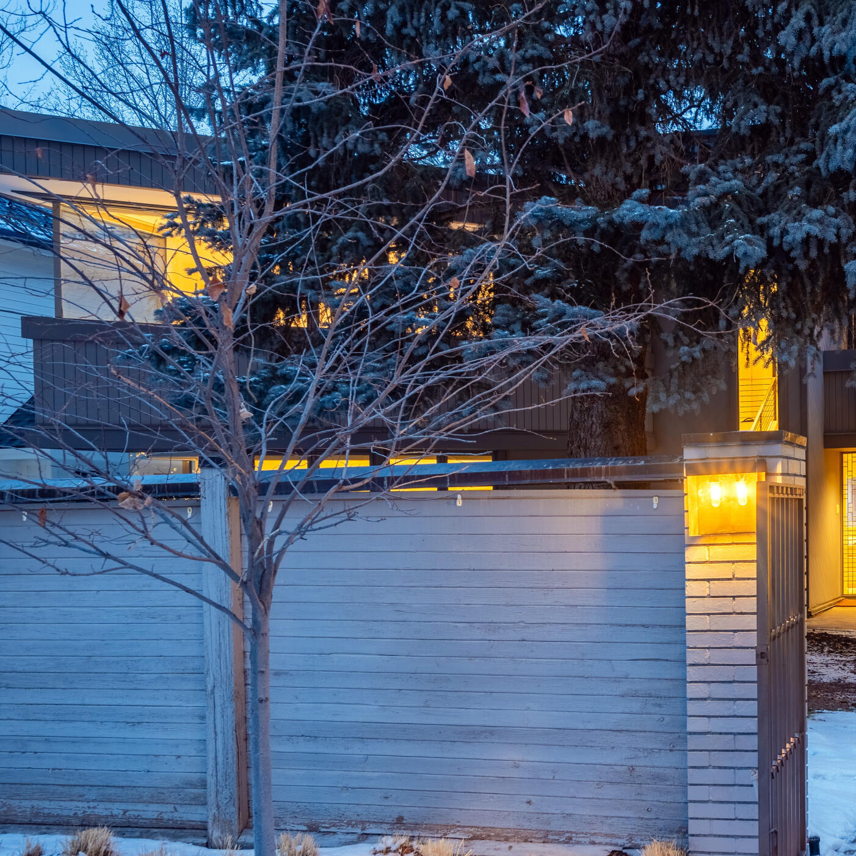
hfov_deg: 36.9
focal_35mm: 41
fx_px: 1145
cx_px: 852
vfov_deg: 41.0
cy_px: 459
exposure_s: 1/10
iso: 400
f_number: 8
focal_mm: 22.5
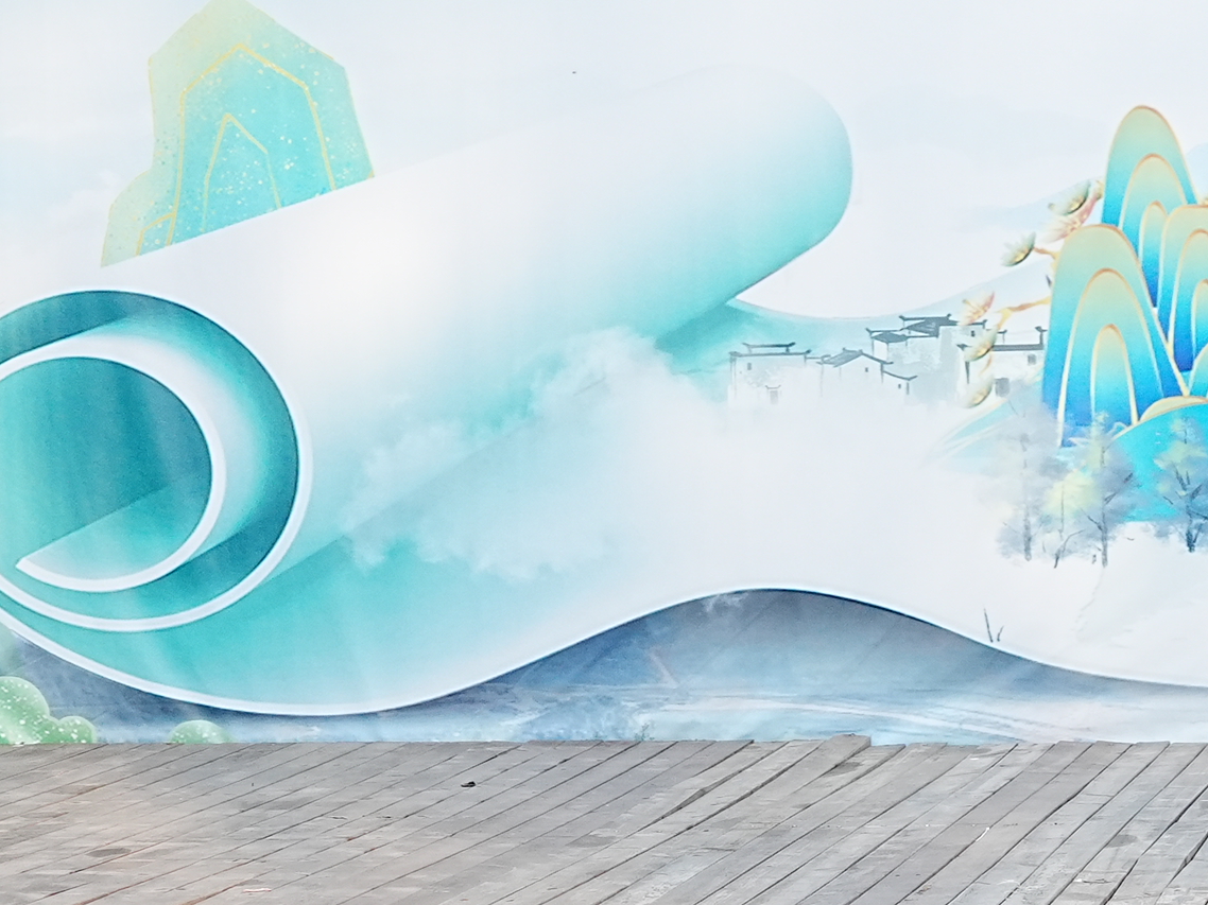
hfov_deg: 12.6
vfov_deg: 9.6
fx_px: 5349
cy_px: 76
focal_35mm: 153
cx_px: 1465
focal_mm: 39
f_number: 2.8
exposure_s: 1/4000
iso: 800
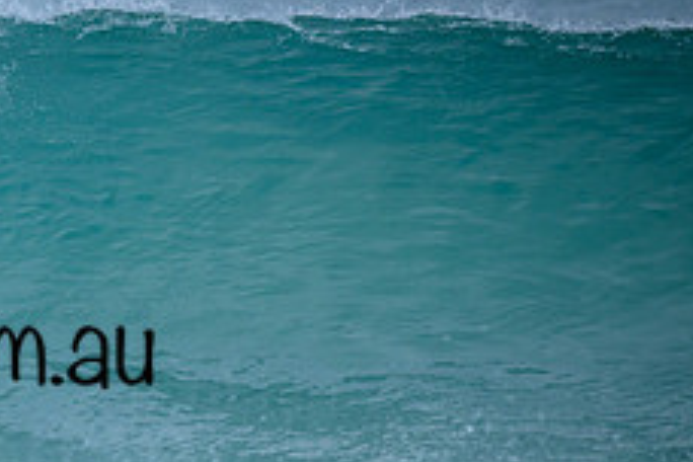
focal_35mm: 2039
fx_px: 39248
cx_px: -167
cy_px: 315
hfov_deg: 1.0
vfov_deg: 0.7
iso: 1100
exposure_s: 1/2000
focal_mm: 800
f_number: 6.3
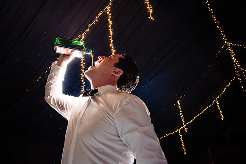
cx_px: 94
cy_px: 71
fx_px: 202
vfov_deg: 44.1
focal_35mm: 30
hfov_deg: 61.9
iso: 2000
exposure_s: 1/100
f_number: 5
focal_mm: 24
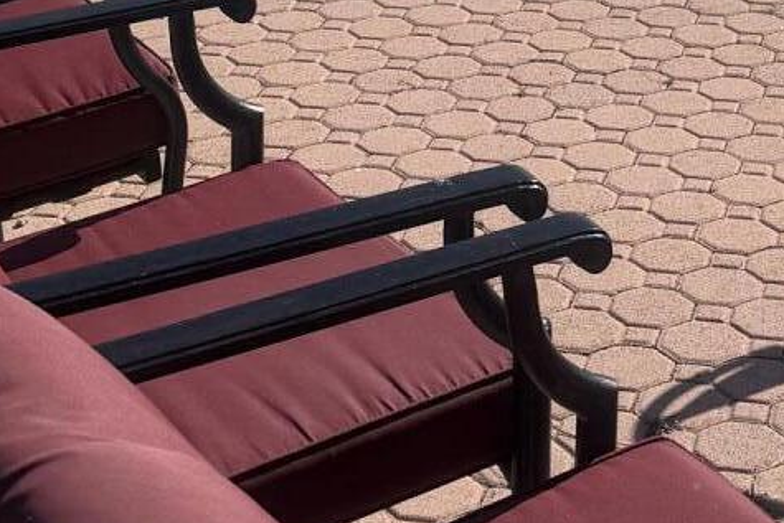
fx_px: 2287
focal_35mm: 105
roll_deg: -1.7
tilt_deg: -7.8
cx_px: 731
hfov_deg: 19.1
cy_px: -422
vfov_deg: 12.0
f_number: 1.78
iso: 80
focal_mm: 6.76
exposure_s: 1/9091
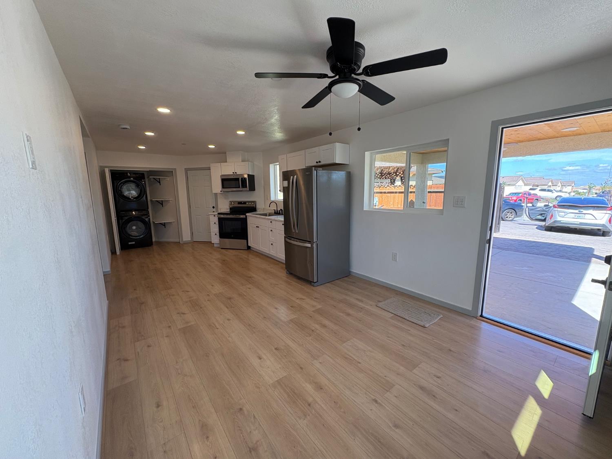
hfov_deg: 102.1
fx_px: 248
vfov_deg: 85.7
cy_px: 230
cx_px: 306
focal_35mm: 14
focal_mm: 2.22
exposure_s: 1/138
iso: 100
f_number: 2.2
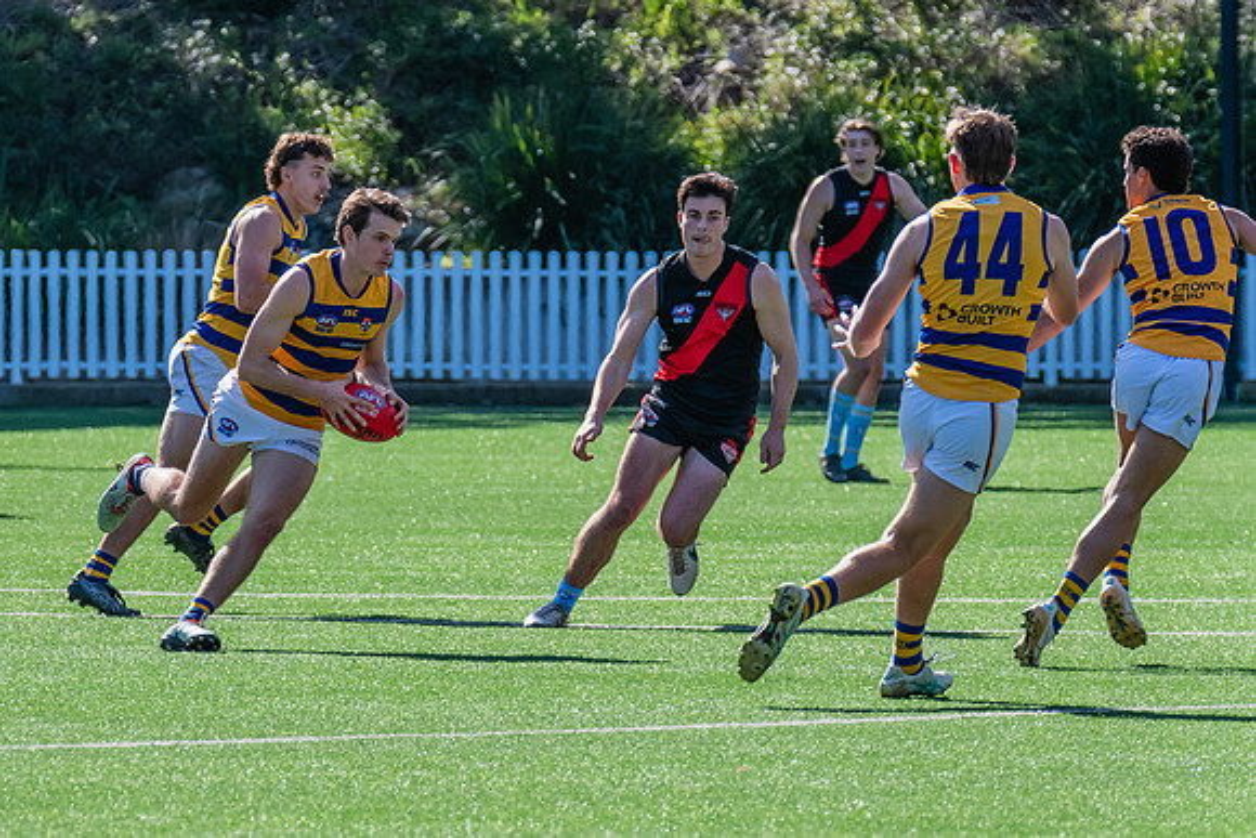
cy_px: 410
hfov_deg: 4.0
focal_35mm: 516
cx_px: 357
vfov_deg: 2.7
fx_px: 17993
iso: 800
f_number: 11
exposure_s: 1/1000
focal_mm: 360
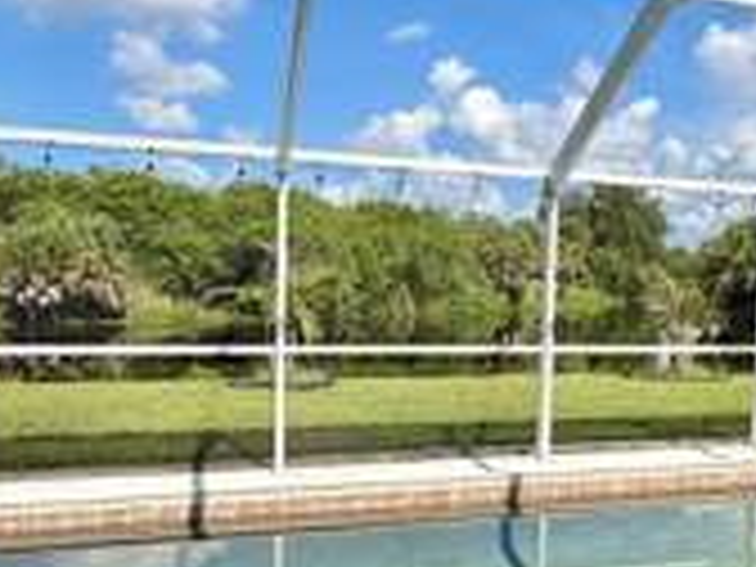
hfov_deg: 45.9
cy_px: 338
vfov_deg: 35.8
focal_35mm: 40
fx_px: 874
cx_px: 522
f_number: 2.2
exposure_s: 1/770
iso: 32
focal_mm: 2.22
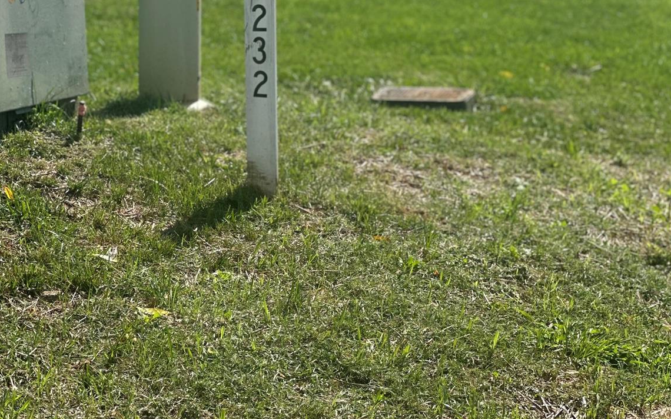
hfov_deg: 18.9
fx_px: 2011
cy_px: 169
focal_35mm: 110
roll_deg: +2.9
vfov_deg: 11.9
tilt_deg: -6.6
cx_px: 337
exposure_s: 1/664
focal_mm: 9
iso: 32
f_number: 2.8
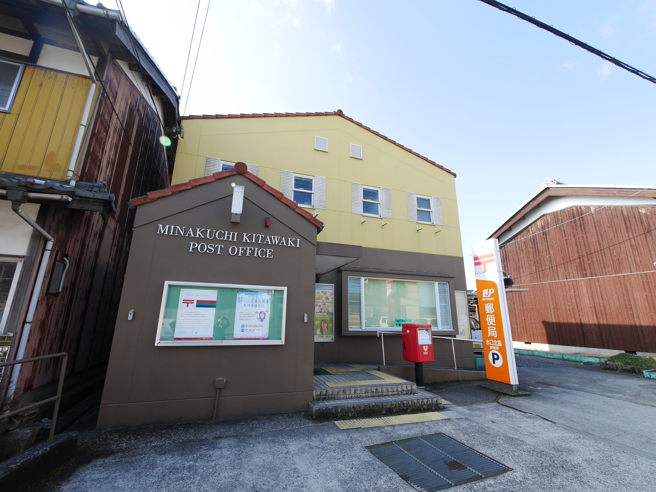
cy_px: 246
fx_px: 303
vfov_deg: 78.1
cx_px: 328
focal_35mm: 16
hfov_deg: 94.5
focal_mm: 8
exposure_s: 1/200
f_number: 5.6
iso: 200
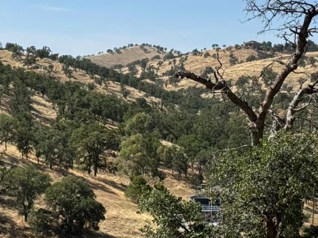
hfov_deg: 13.6
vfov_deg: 10.2
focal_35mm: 145
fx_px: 1331
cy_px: 119
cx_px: 139
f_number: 1.78
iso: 64
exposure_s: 1/4975
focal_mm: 6.76
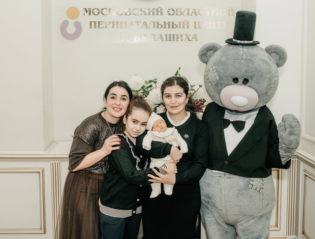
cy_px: 98
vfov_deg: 35.4
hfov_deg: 45.8
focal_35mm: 41
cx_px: 154
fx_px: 373
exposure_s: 1/160
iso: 320
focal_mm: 29
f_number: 4.5
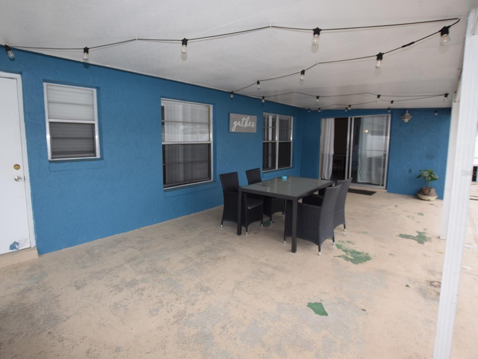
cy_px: 173
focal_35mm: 17
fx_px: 235
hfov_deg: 90.6
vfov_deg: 74.7
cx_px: 211
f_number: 5.6
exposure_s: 1/125
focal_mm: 10
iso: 220
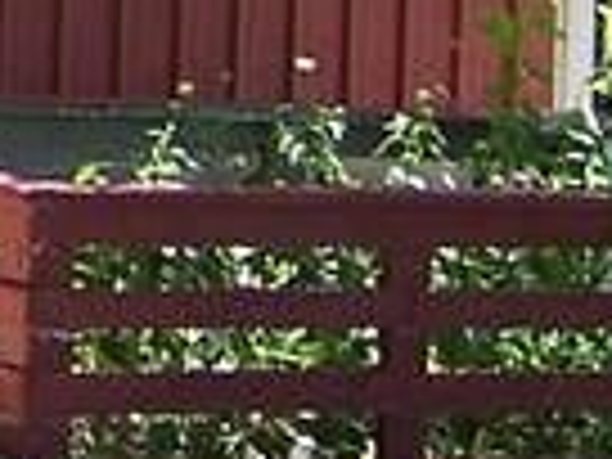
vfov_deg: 5.1
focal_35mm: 287
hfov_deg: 6.5
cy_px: -554
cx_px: -954
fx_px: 5074
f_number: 2.8
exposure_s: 1/180
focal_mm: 6.3
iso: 80
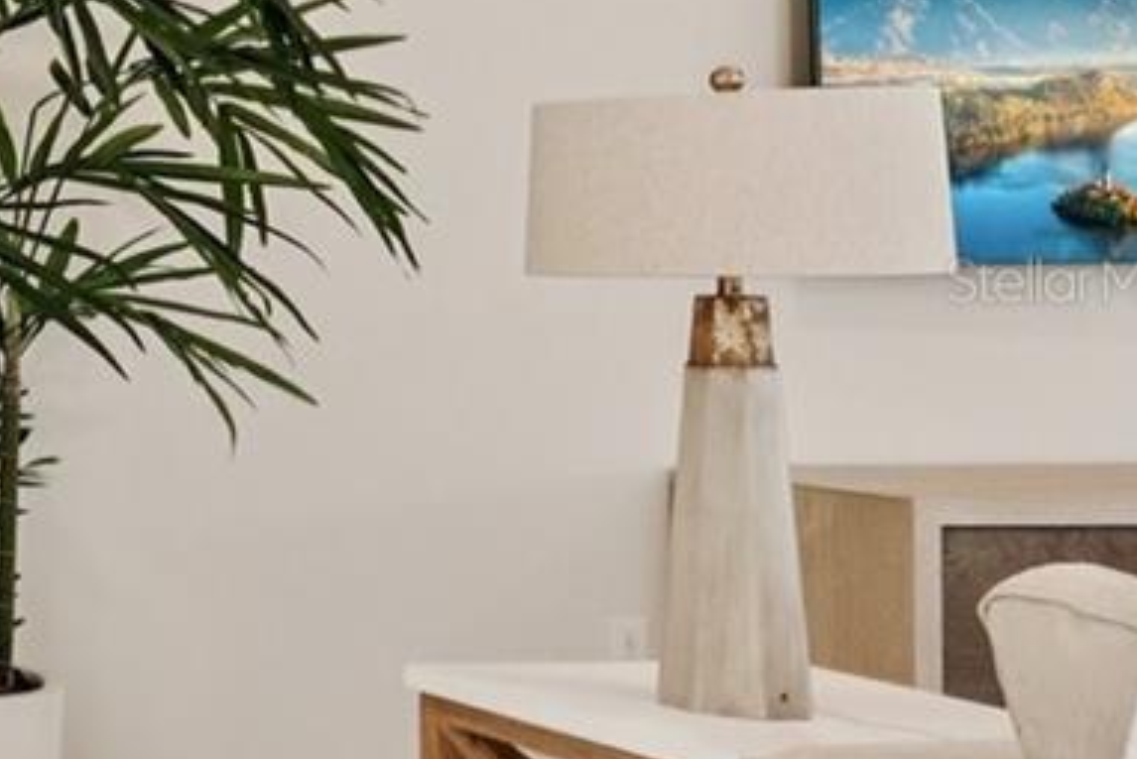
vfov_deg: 19.7
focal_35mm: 69
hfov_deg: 18.4
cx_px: -1170
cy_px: 280
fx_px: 2183
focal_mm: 16.5
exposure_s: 1/50
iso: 400
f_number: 8
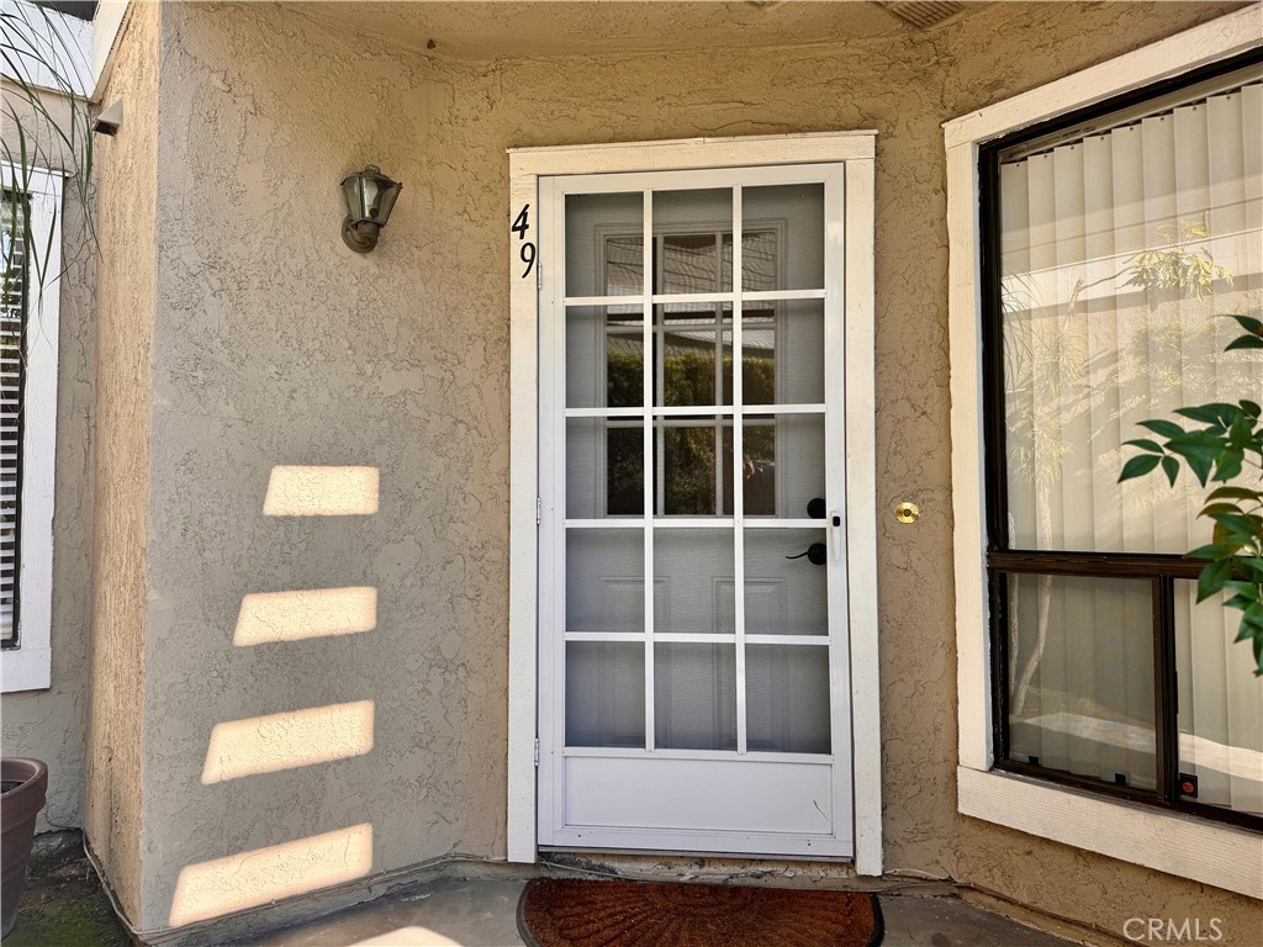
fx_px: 876
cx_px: 632
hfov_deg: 71.6
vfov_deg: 56.8
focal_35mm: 24
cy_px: 474
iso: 80
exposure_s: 1/864
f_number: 1.78
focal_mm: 6.76
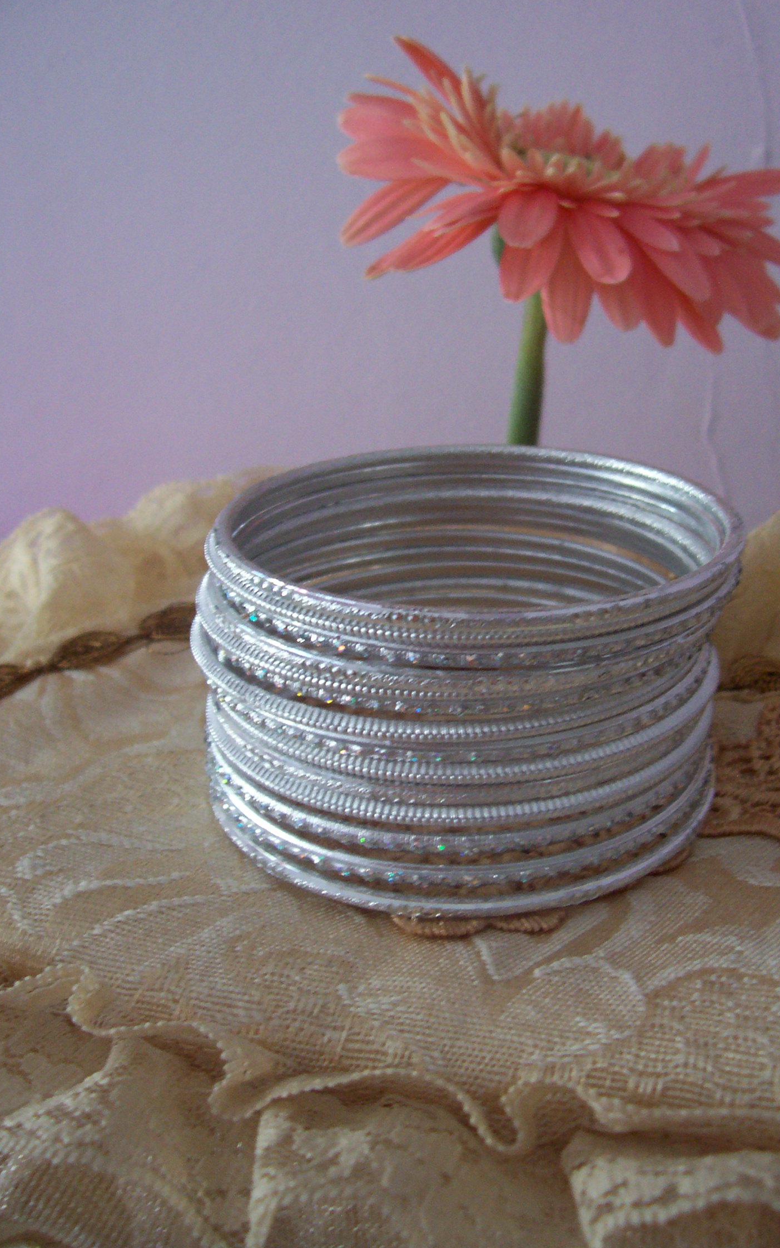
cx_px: 467
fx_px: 1258
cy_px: 619
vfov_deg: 52.7
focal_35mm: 37
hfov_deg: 34.3
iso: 160
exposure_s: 1/9.23
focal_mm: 5.6
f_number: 2.7
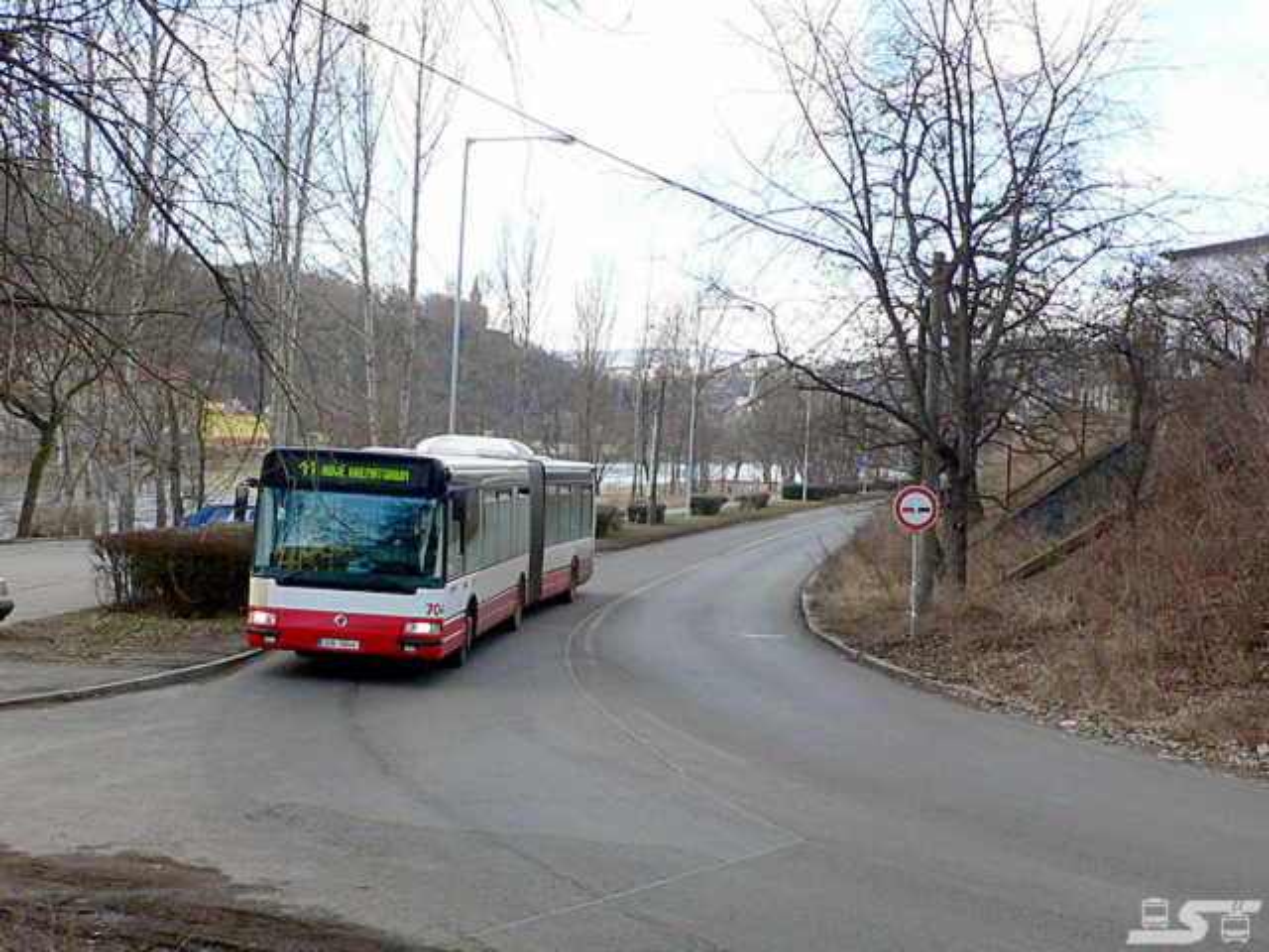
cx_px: 634
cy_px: 476
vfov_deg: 29.1
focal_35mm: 50
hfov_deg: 38.2
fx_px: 1833
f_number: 4
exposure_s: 1/125
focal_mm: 6.5
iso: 80
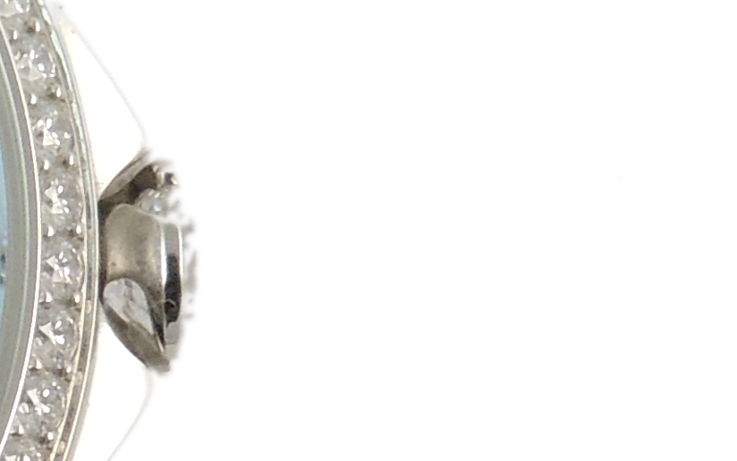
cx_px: -636
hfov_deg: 6.9
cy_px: 240
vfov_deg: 4.4
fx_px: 5947
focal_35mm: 296
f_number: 5.7
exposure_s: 1/125
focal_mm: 8.9
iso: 400
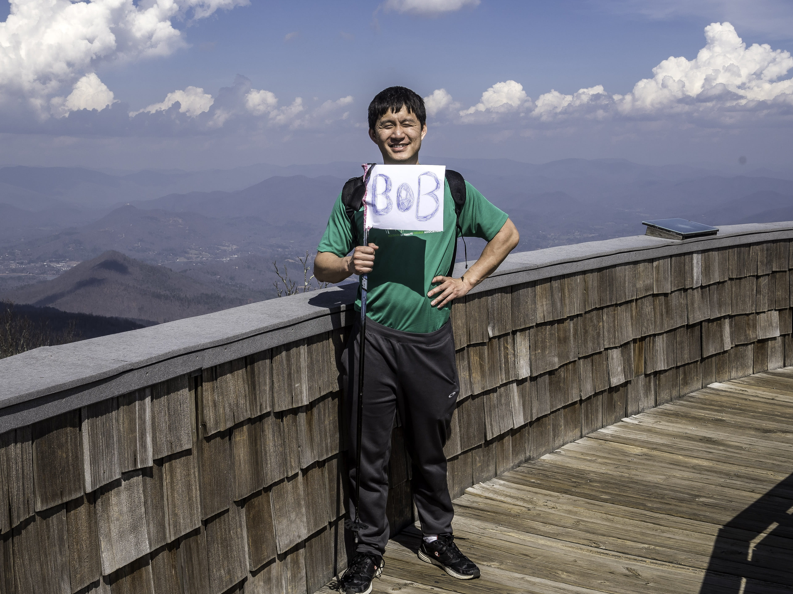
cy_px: 289
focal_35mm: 46
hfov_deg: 41.2
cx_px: 350
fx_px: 1054
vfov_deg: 31.5
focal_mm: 30
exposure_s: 1/500
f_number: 11
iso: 200
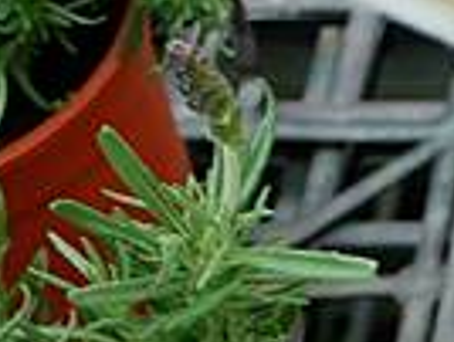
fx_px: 2746
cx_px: 1348
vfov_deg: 7.0
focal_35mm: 209
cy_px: 560
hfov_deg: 8.1
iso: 200
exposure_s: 1/80
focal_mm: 14
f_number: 2.5
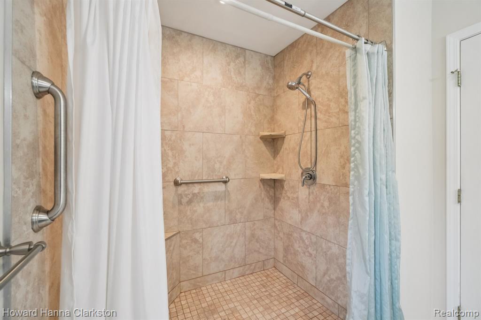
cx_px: 240
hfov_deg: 100.4
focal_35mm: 15
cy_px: 160
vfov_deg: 77.3
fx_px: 200
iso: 1000
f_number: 8
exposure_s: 1/30
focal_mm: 10
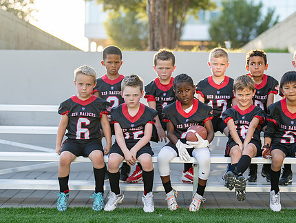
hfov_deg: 22.9
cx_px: 195
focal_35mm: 85
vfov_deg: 17.4
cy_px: 128
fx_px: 727
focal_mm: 50
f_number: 1.2
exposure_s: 1/1000
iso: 100
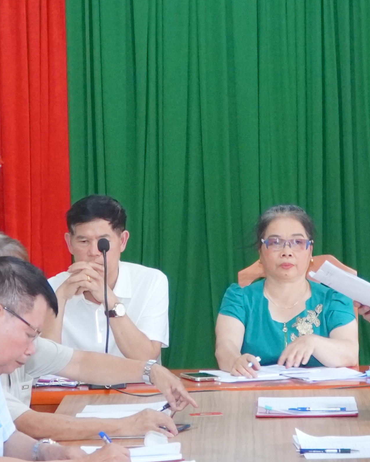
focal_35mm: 166
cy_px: 216
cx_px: 150
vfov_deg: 11.6
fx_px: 2268
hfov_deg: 9.3
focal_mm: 31
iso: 3200
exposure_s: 1/100
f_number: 4.5
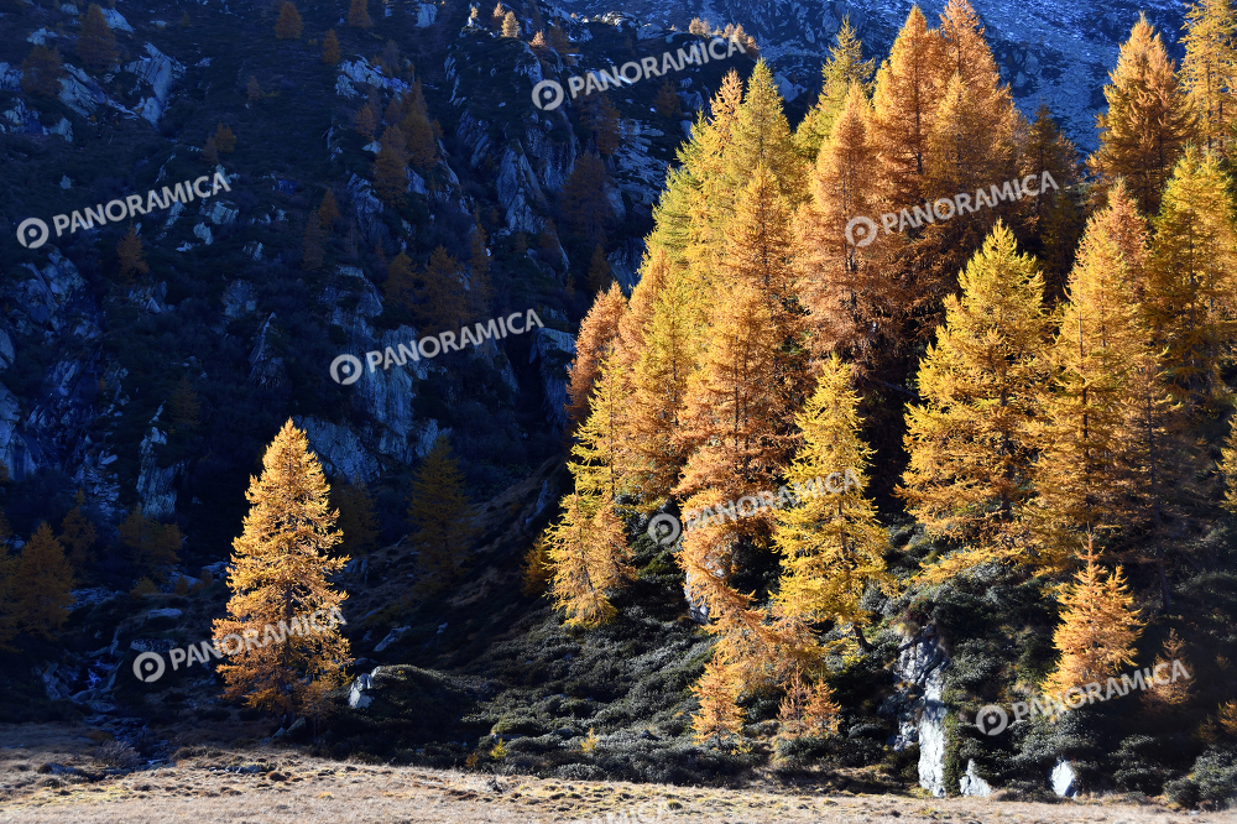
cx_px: 618
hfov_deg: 28.1
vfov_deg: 18.9
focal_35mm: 72
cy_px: 412
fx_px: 2473
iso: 100
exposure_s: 1/160
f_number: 6.3
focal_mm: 48
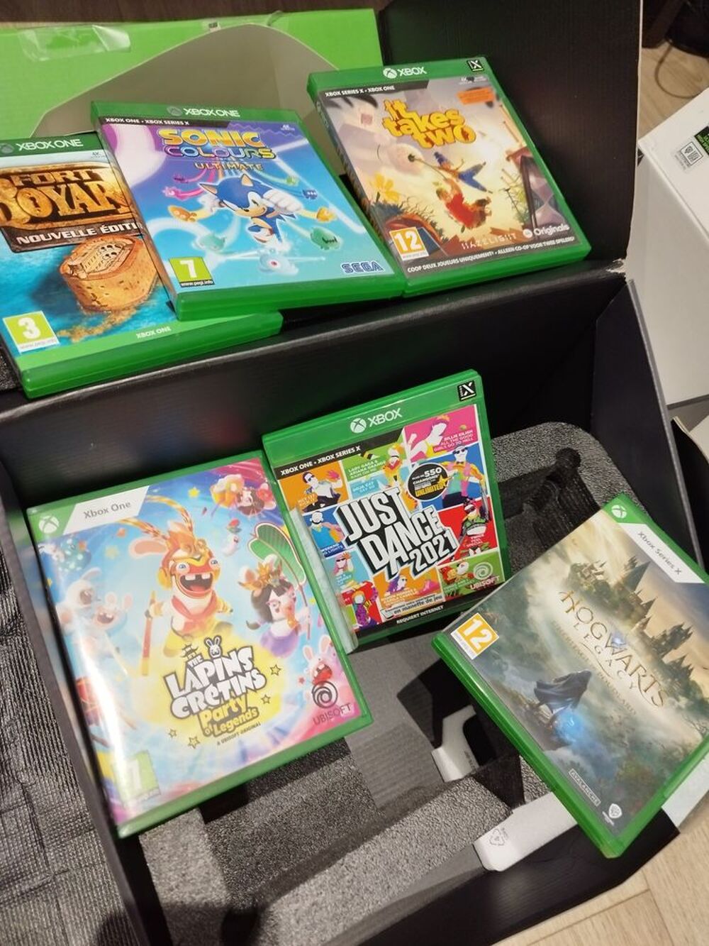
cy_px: 473
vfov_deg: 69.4
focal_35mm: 25
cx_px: 354
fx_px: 683
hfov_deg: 54.9
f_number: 1.89
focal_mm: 5.95
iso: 330
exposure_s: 1/33.3
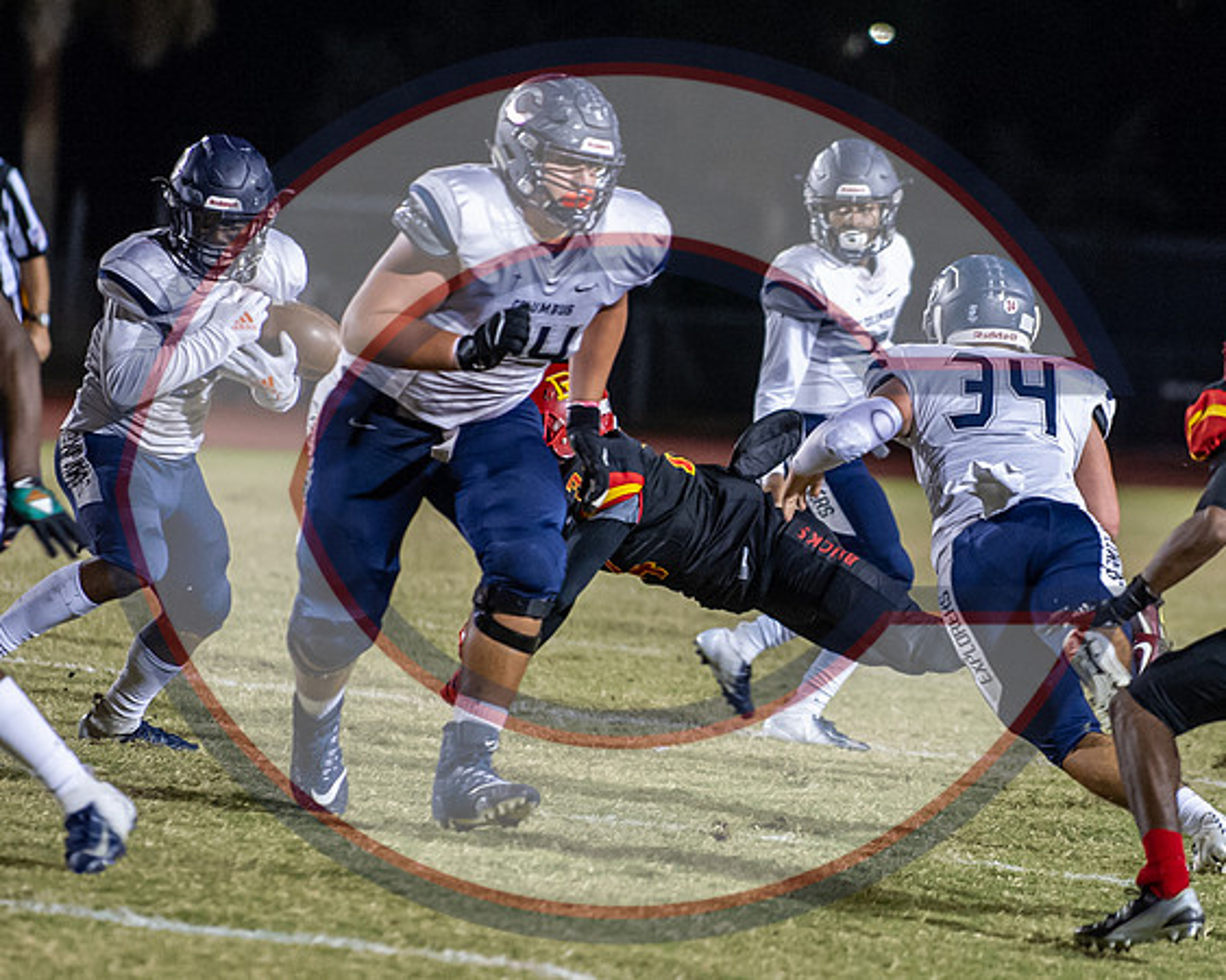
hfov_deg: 5.7
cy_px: 508
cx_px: 840
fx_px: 12371
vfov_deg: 4.5
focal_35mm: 341
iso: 5000
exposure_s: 1/500
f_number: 3.2
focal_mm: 200
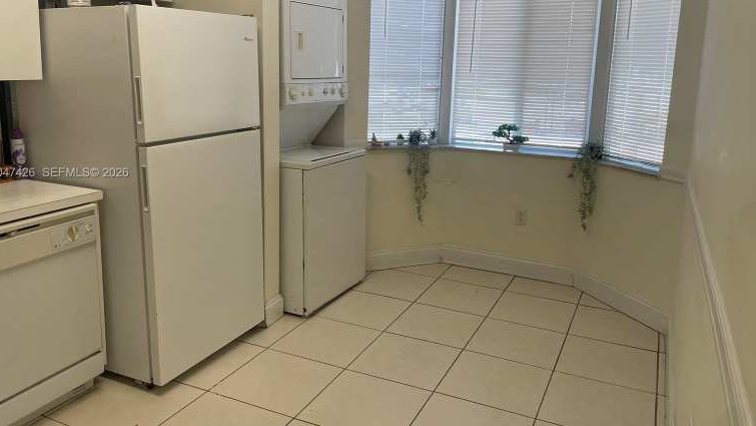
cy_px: 173
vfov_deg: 38.8
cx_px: 373
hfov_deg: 64.3
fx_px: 601
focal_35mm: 30
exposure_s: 1/120
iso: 40
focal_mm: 4.2
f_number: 1.6
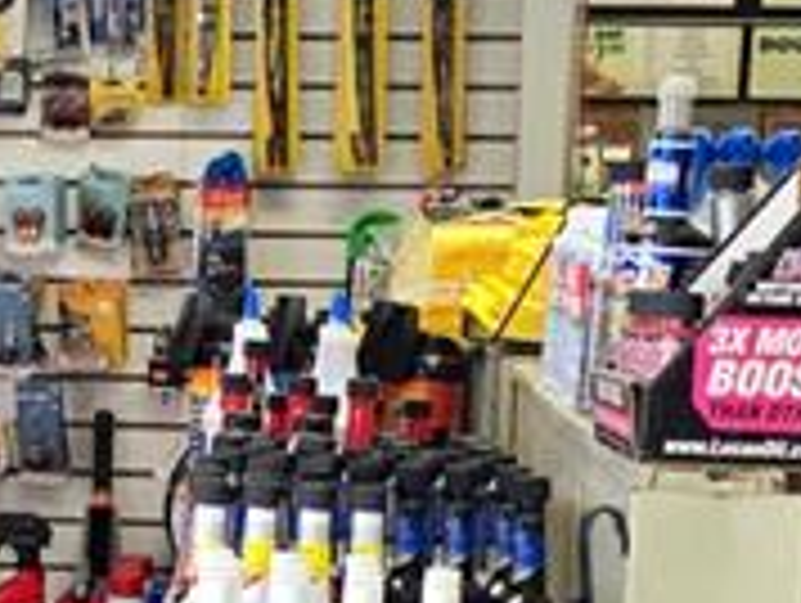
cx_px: -126
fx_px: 3059
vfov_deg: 11.2
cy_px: 410
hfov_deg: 14.5
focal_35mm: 132
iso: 80
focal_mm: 6.3
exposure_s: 1/120
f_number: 1.7
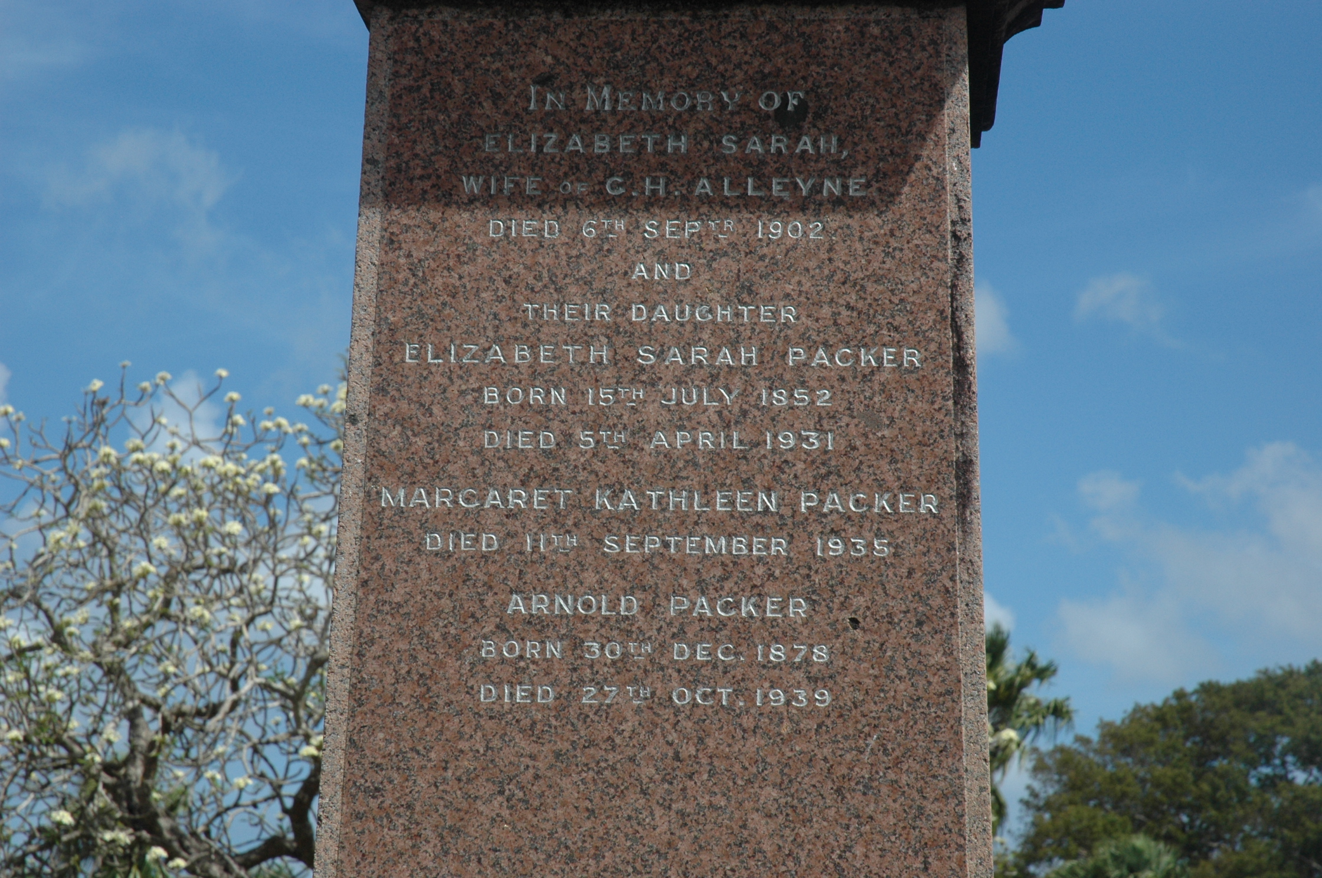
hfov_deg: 19.5
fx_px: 3851
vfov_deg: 13.0
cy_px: 439
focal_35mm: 105
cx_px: 661
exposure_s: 1/500
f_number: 11
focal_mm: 70
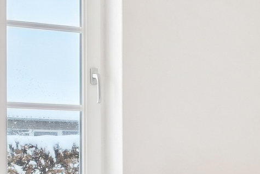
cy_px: 162
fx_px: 752
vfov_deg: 13.0
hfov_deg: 19.6
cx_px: 151
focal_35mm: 104
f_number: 8
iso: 200
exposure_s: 1/13
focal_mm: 16.5
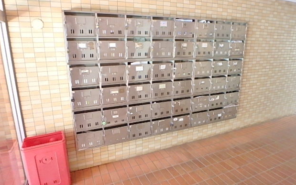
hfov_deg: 77.1
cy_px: 95
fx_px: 186
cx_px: 145
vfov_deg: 53.0
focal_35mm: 23
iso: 800
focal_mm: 3.7
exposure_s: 1/30
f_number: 3.5
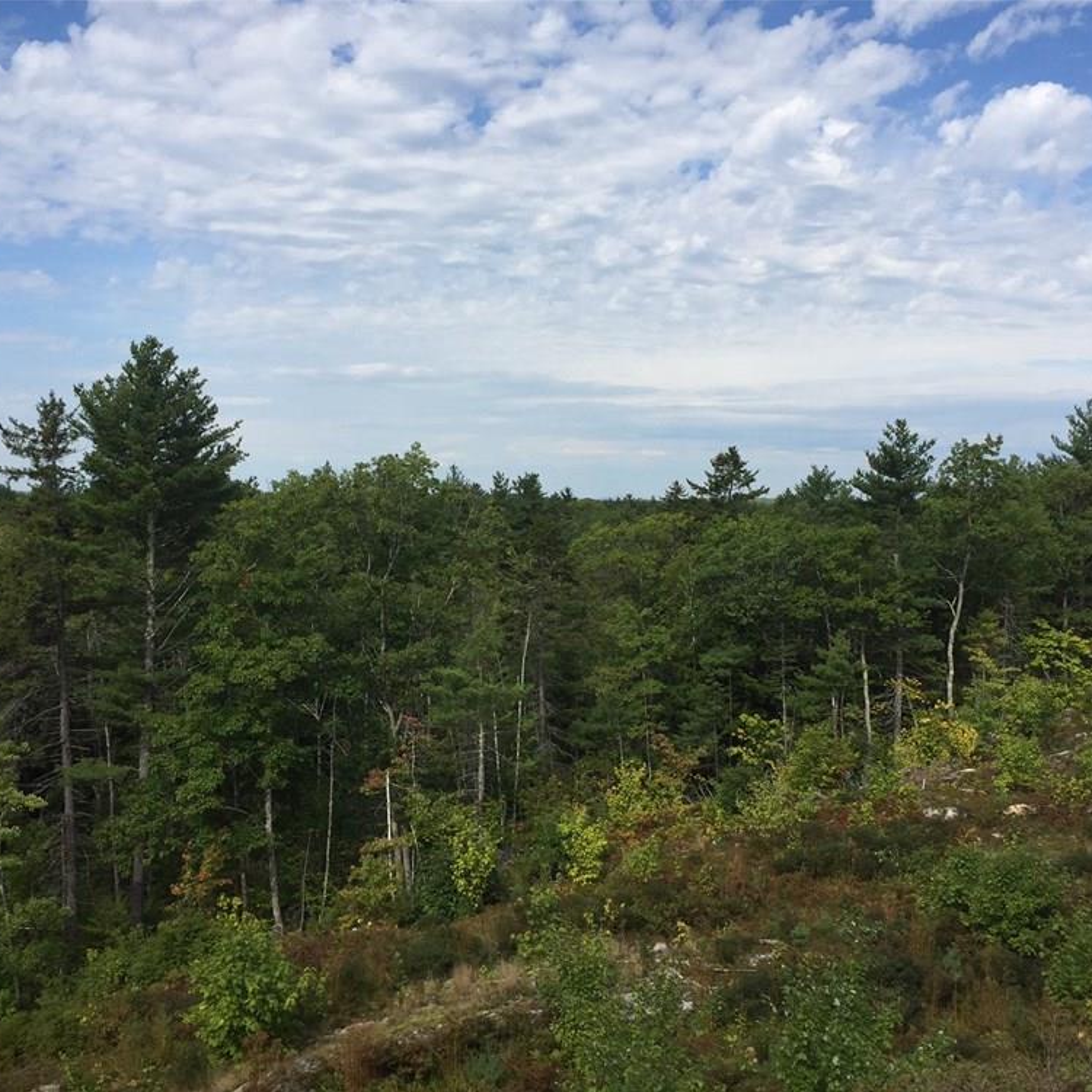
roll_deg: -2.9
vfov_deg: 47.2
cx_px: 537
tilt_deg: -2.6
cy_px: 558
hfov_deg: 47.2
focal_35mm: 35
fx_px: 1249
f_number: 2.2
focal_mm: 4.15
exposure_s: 1/3597
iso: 32
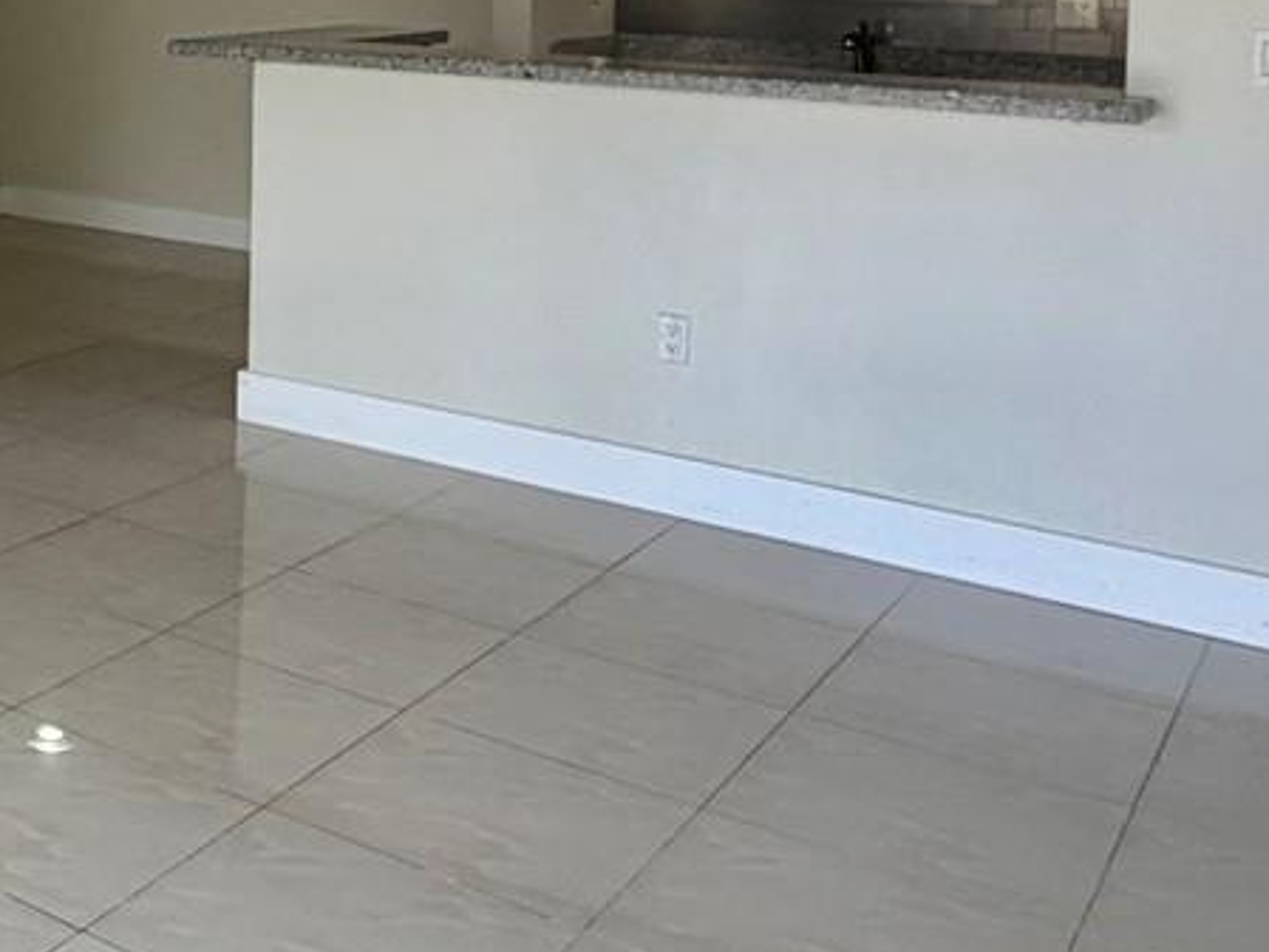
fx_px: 1833
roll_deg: -0.4
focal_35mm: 50
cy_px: 8
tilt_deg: -1.8
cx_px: -187
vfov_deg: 27.5
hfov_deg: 32.6
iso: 200
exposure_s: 1/120
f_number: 2.2
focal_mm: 2.22
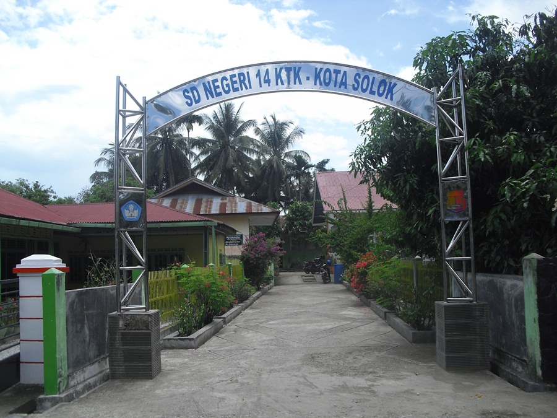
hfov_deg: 51.4
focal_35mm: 36
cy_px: 209
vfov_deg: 39.7
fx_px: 579
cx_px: 278
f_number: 7.8
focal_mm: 6.3
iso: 64
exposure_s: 1/125
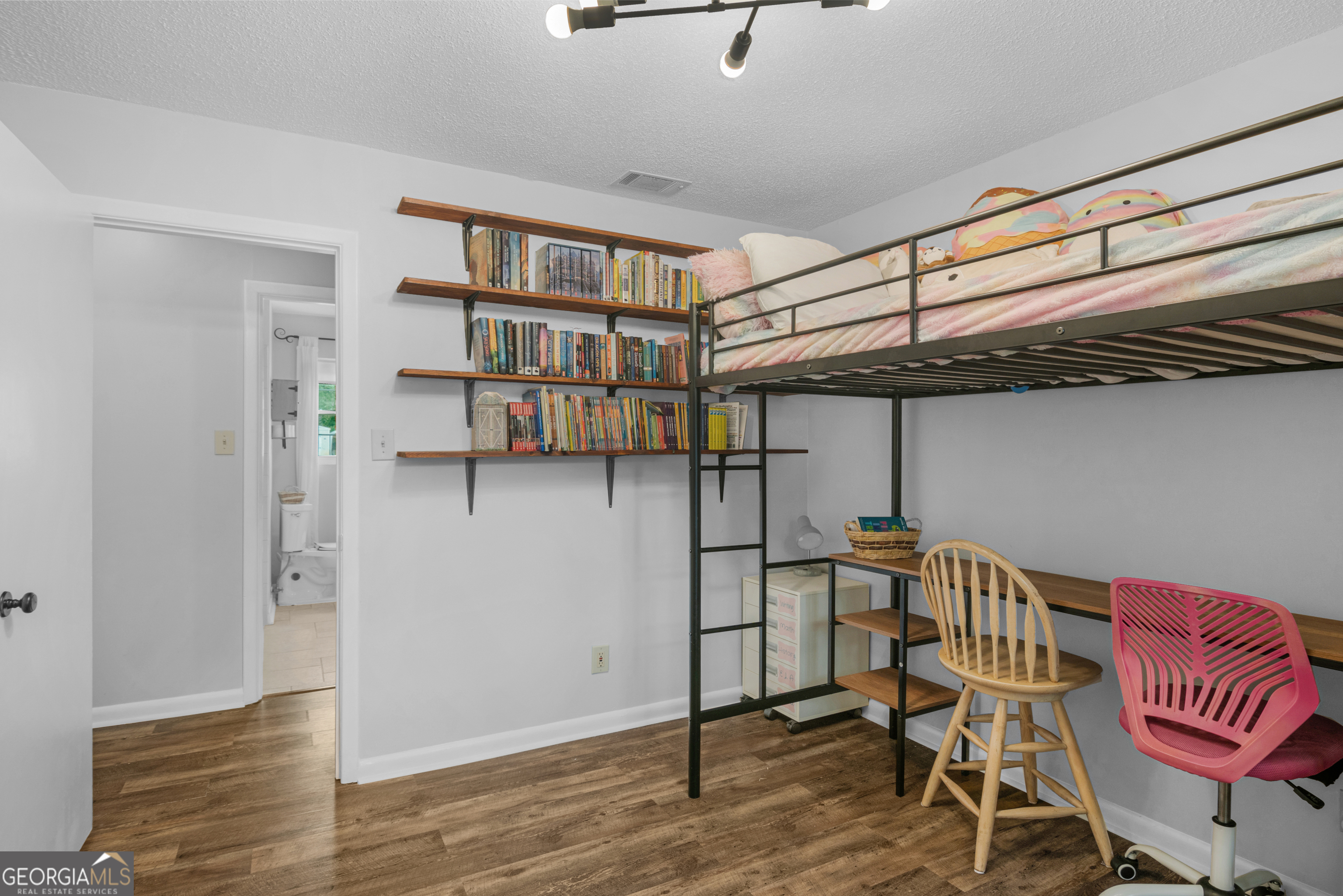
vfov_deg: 72.1
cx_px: 672
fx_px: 615
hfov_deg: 95.0
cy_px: 448
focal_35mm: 16
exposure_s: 1/4
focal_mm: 11
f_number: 7.1
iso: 250
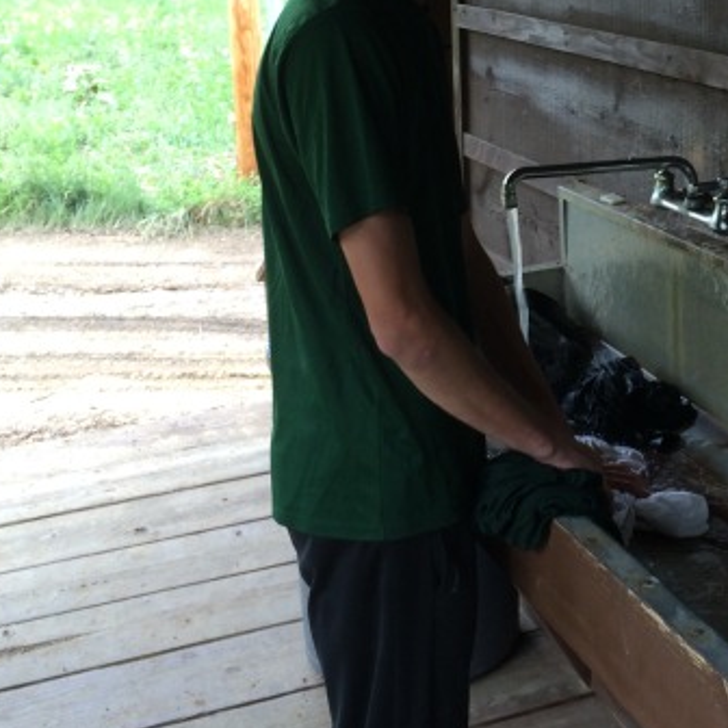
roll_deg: +1.2
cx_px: 626
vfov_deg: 27.6
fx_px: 1451
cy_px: 143
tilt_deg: -12.0
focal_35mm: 61
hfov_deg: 27.3
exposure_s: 1/60
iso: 50
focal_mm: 4.15
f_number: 2.2
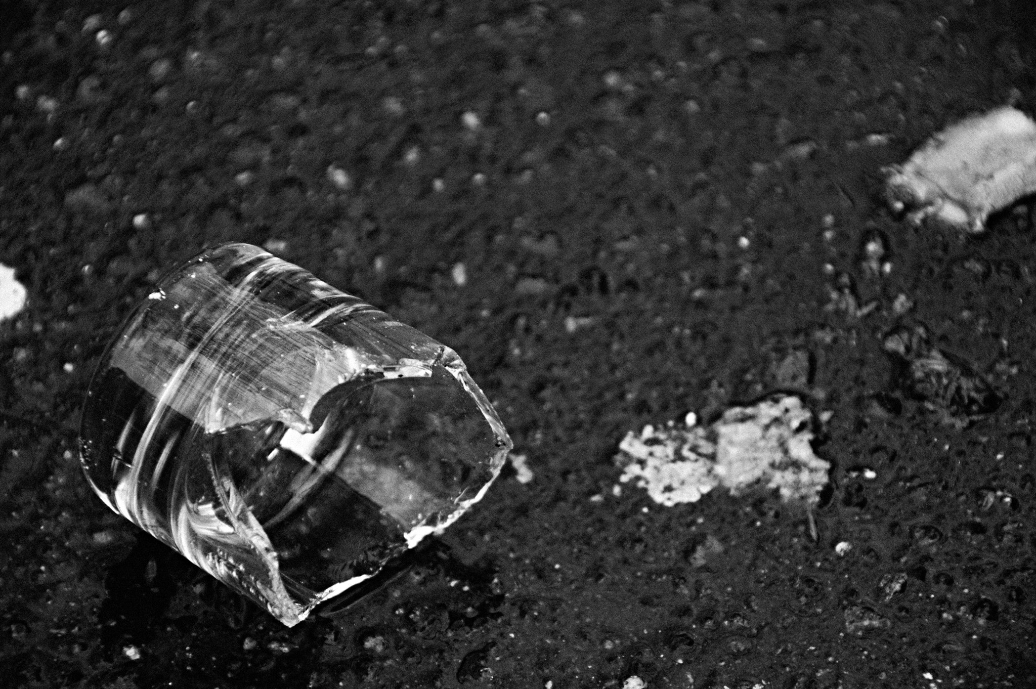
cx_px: 518
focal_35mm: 195
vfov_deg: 7.0
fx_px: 5607
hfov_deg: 10.6
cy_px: 344
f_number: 5.6
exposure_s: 1/40
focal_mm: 130
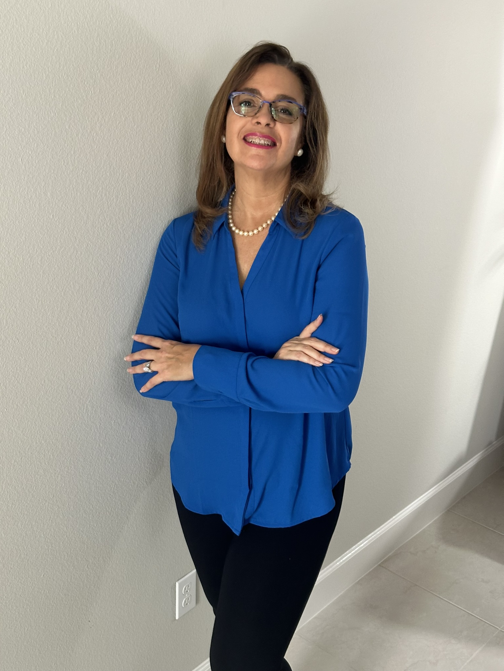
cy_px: 336
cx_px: 252
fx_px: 932
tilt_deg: -21.3
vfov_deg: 39.7
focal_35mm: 48
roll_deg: -3.2
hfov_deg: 30.3
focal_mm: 6.86
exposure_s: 1/60
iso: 160
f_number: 1.78
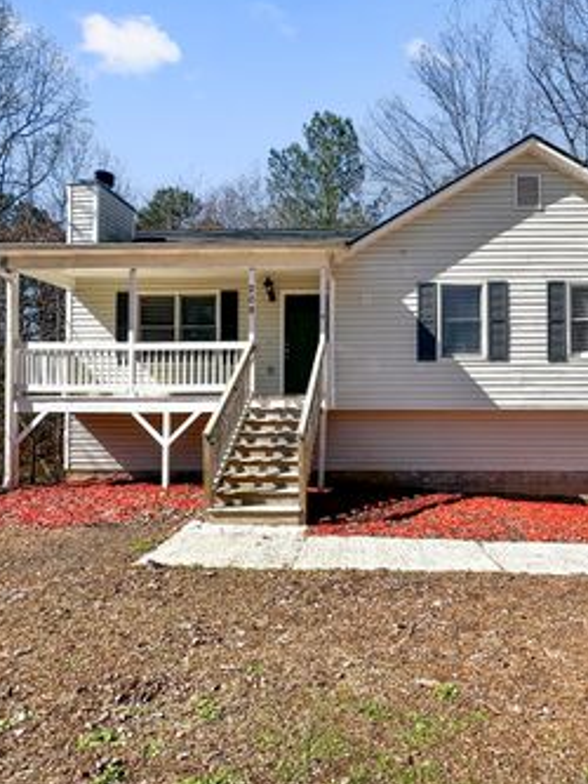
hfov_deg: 62.7
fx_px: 475
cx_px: 362
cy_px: 371
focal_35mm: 21
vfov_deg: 78.9
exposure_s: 1/1500
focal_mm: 2.22
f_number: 2.2
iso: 50
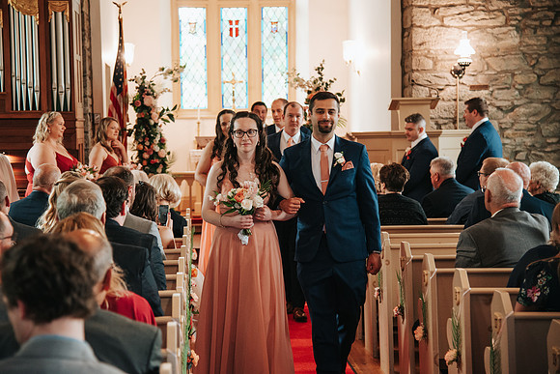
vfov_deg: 16.2
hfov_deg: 24.1
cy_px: 164
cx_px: 256
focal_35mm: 84
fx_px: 1313
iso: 1400
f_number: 4
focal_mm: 75
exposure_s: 1/60
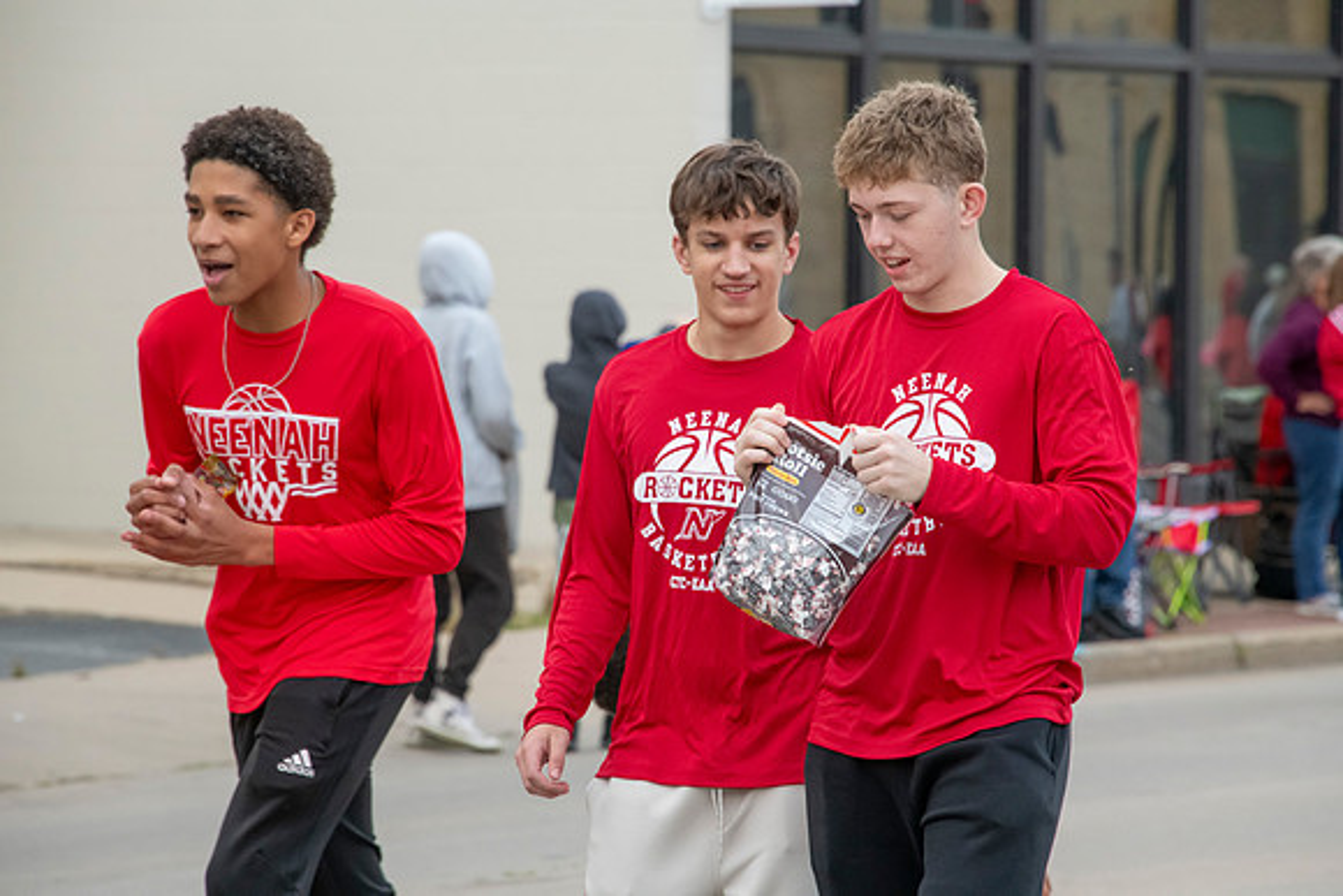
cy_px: 448
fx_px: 11194
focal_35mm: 300
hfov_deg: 6.9
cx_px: 672
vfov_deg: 4.6
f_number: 11
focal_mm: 300
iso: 3200
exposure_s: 1/320
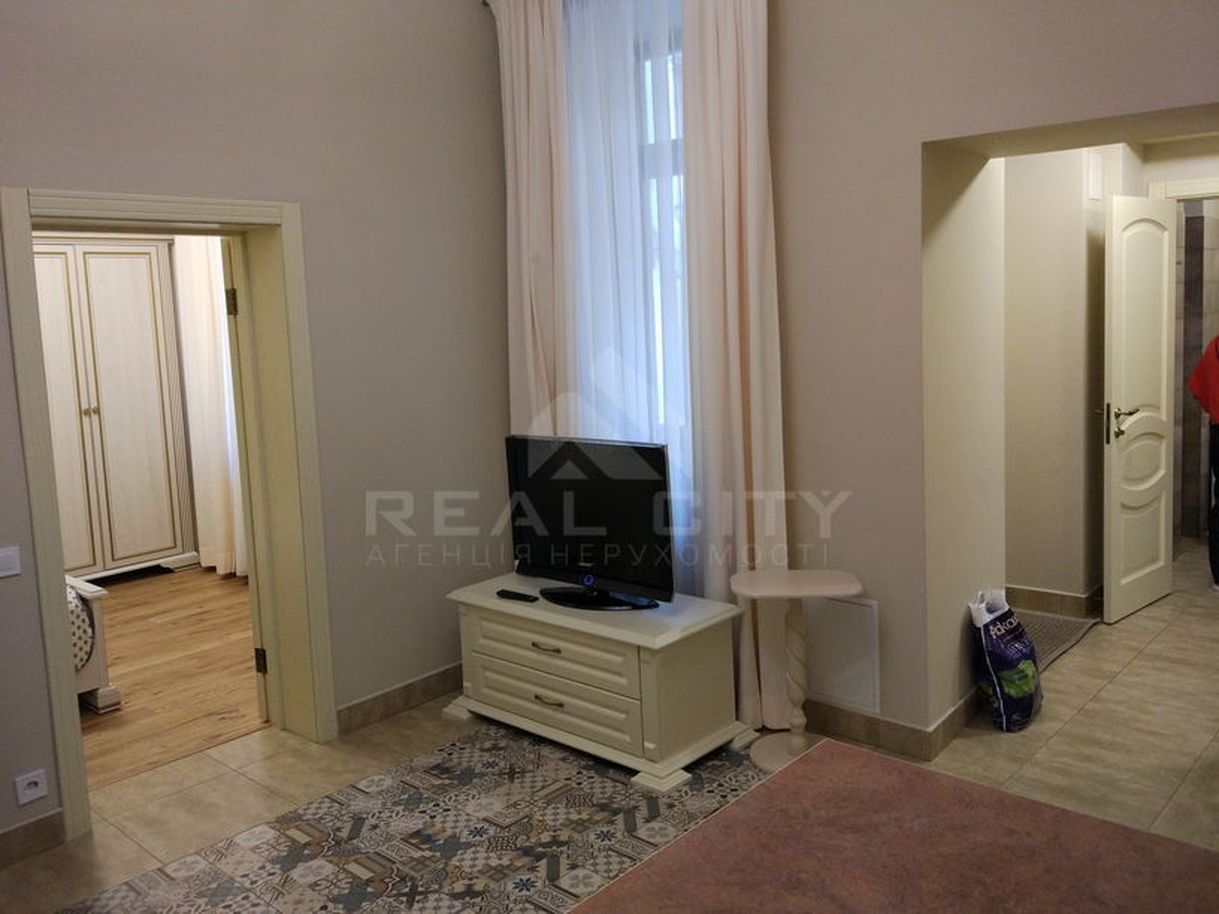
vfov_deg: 49.7
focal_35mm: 28
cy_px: 457
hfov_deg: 63.4
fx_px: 986
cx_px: 610
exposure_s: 1/17
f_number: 2
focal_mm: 4.26
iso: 562
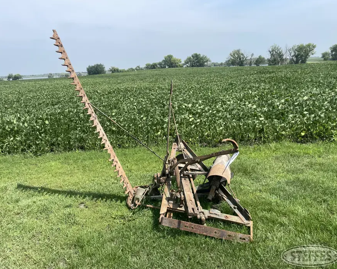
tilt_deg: -10.2
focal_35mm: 28
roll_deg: +2.8
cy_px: 132
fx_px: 279
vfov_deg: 51.5
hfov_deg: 62.2
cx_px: 163
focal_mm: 4.2
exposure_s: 1/3205
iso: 32
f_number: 1.6
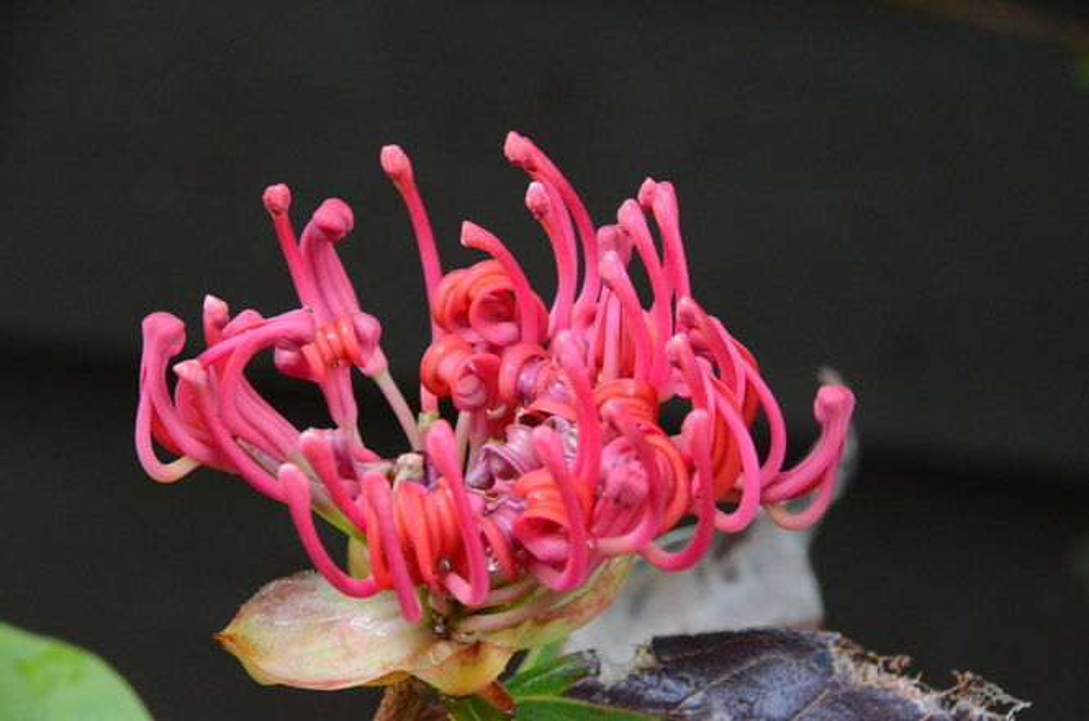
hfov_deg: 6.9
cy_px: 360
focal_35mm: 300
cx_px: 544
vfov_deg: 4.6
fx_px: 9053
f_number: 10
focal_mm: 200
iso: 6400
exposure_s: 1/500
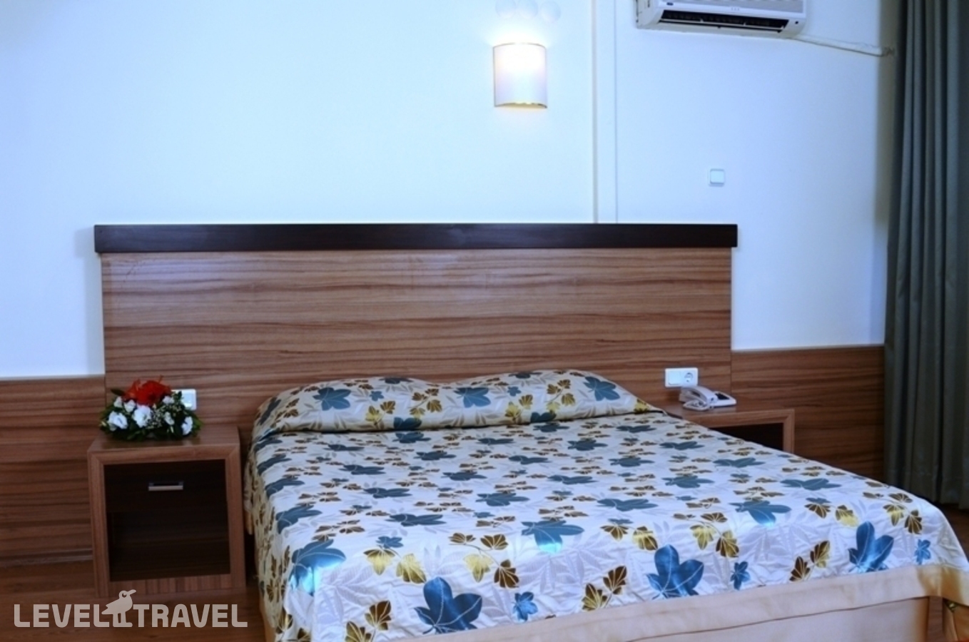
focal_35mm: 36
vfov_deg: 36.7
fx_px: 967
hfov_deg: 53.2
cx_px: 484
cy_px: 321
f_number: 11
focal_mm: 24
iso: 200
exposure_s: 1/125
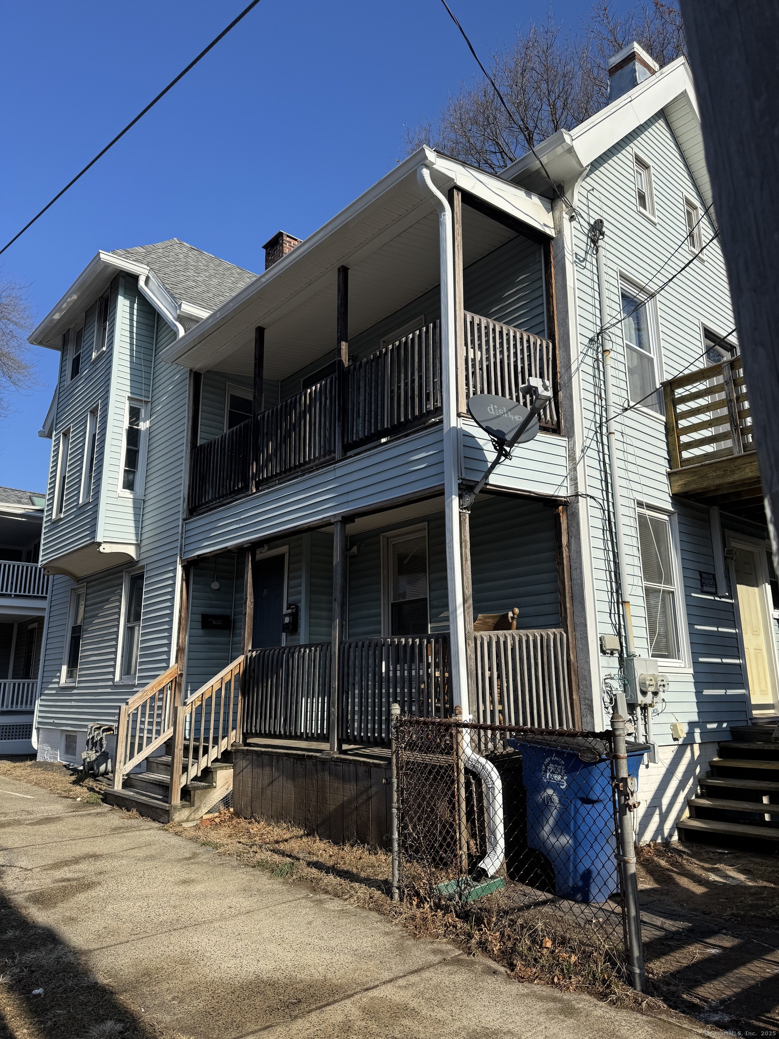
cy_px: 520
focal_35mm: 24
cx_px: 390
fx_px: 720
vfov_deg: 71.6
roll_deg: +0.8
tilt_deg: +14.7
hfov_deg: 56.8
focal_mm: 6.76
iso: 80
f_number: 1.78
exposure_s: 1/4950
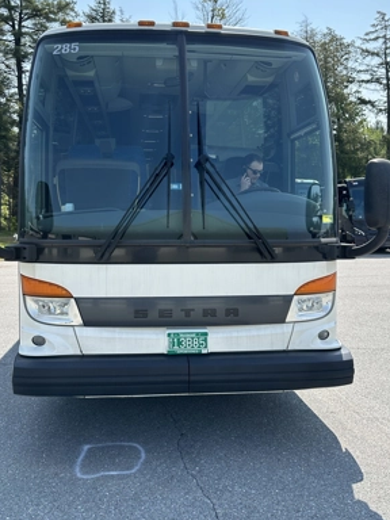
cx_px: 176
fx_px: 451
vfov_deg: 59.8
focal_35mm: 30
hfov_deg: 46.7
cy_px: 230
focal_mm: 6.86
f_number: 1.78
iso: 80
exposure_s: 1/2660
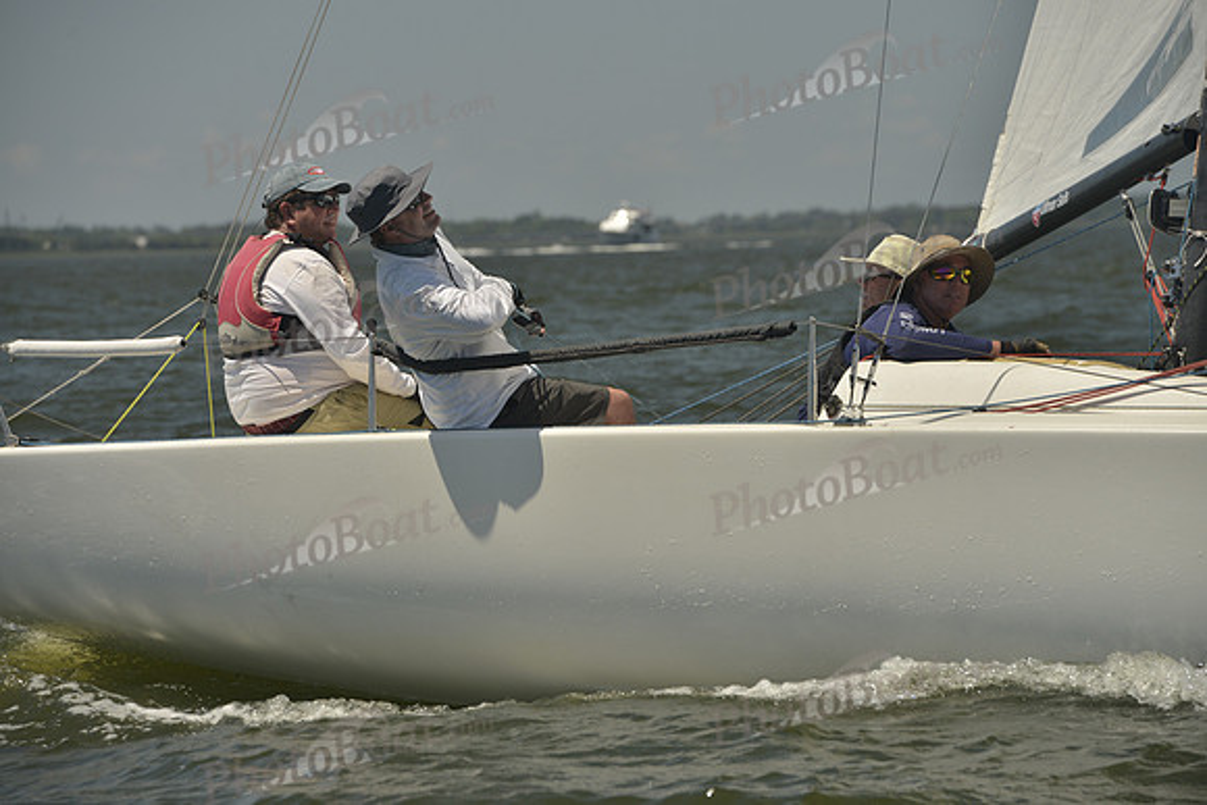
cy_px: 402
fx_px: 6204
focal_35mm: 185
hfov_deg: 11.1
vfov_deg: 7.4
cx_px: 604
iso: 280
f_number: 9
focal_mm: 185
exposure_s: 1/1000
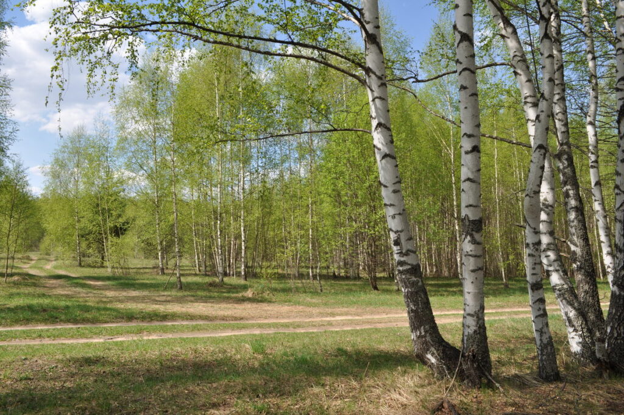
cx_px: 312
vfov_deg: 43.5
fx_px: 520
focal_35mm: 30
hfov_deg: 62.0
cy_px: 208
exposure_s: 1/200
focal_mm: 20
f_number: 11
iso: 200
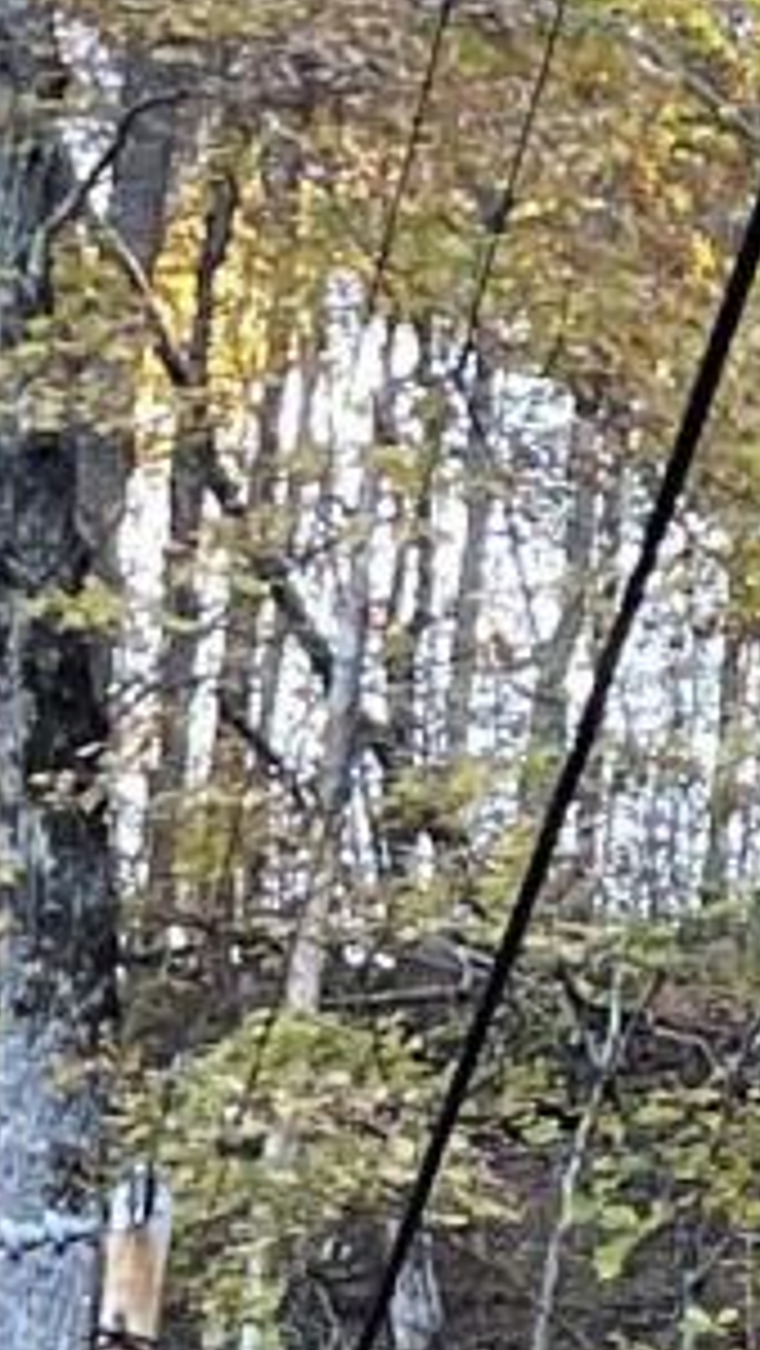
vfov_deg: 10.4
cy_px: 2736
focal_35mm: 189
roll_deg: -1.8
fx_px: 6764
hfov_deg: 5.5
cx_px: 3256
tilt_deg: +12.2
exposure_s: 1/110
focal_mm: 5.1
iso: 125
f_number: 1.6
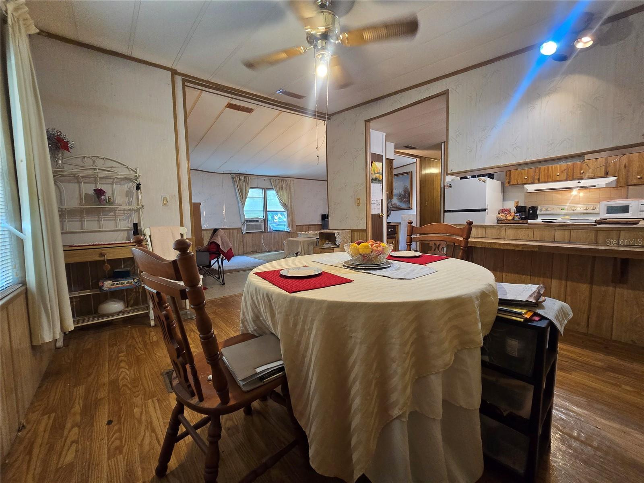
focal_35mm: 13
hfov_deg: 106.2
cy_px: 242
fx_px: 242
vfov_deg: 89.9
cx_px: 322
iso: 320
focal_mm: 2.2
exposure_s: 1/60
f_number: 2.2
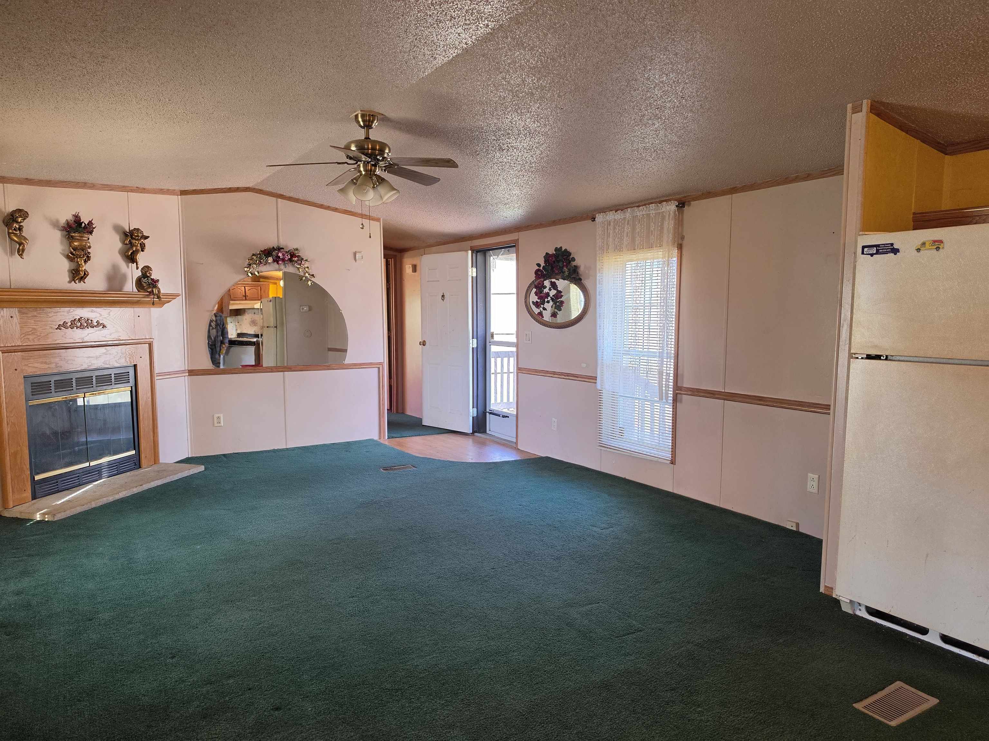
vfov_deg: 58.9
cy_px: 370
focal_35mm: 23
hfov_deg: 73.9
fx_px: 657
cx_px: 494
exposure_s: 1/120
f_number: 1.4
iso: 160
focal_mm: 6.5
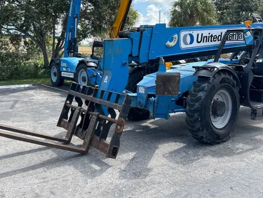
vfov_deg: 40.5
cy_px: 78
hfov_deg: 52.6
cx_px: 129
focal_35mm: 35
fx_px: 266
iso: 50
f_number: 1.5
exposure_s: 1/1431
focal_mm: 5.7
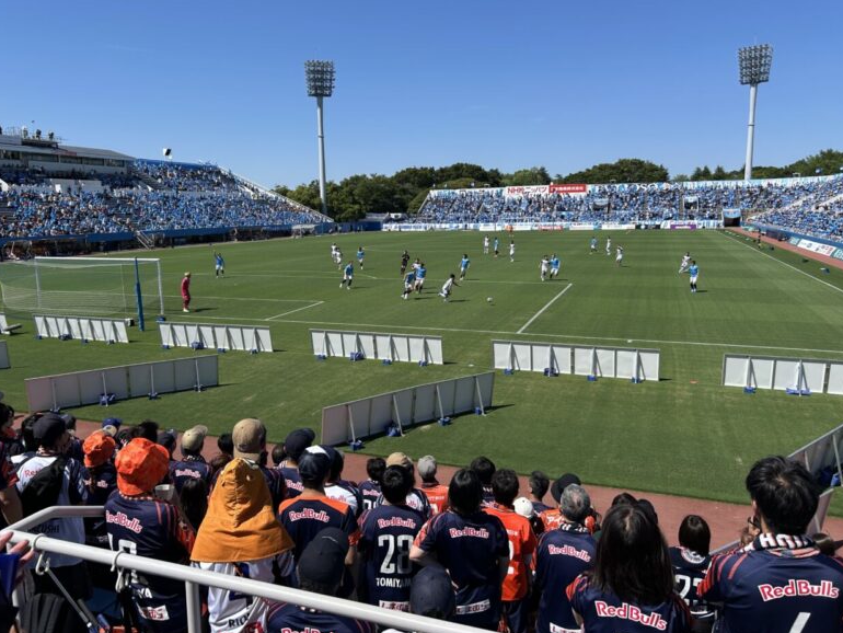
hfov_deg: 65.3
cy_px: 309
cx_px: 409
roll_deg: +0.4
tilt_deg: -7.6
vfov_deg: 51.4
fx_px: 658
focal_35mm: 27
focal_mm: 5.7
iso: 50
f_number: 1.5
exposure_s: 1/4115
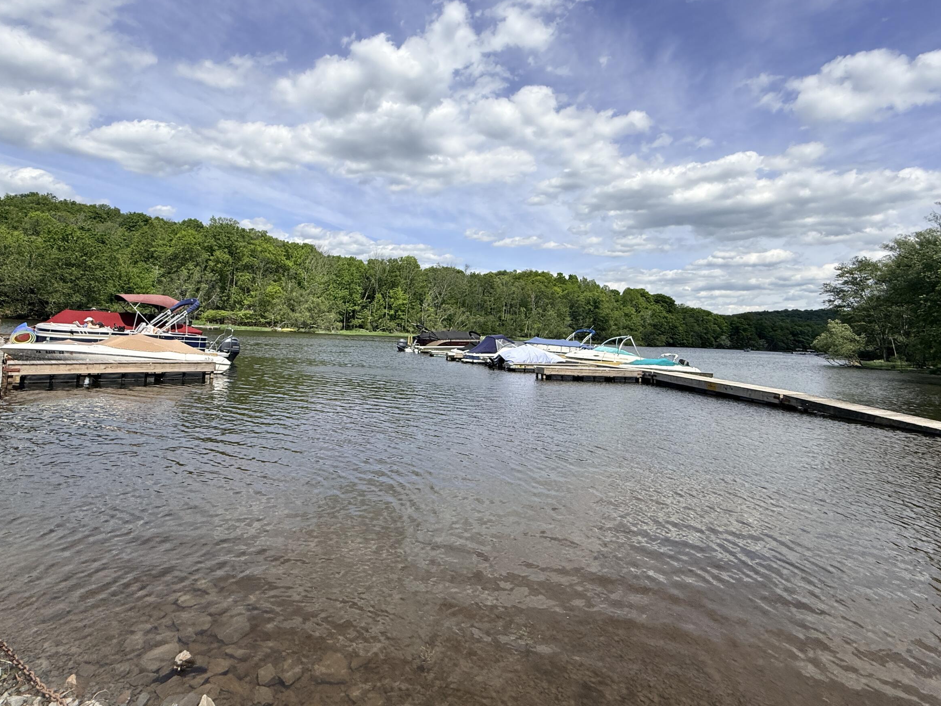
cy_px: 309
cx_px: 435
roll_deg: -4.5
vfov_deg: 71.3
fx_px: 489
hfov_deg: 87.6
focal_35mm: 18
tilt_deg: +2.6
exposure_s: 1/2976
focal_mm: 2.22
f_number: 2.2
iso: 50
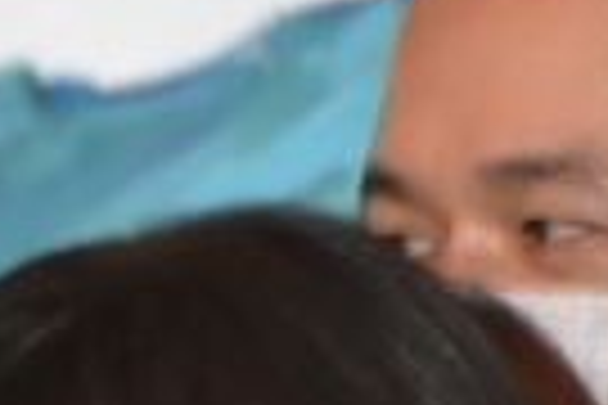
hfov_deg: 2.2
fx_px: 15733
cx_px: -1254
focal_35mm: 932
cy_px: 842
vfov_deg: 1.5
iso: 800
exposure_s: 1/60
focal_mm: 85
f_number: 5.3
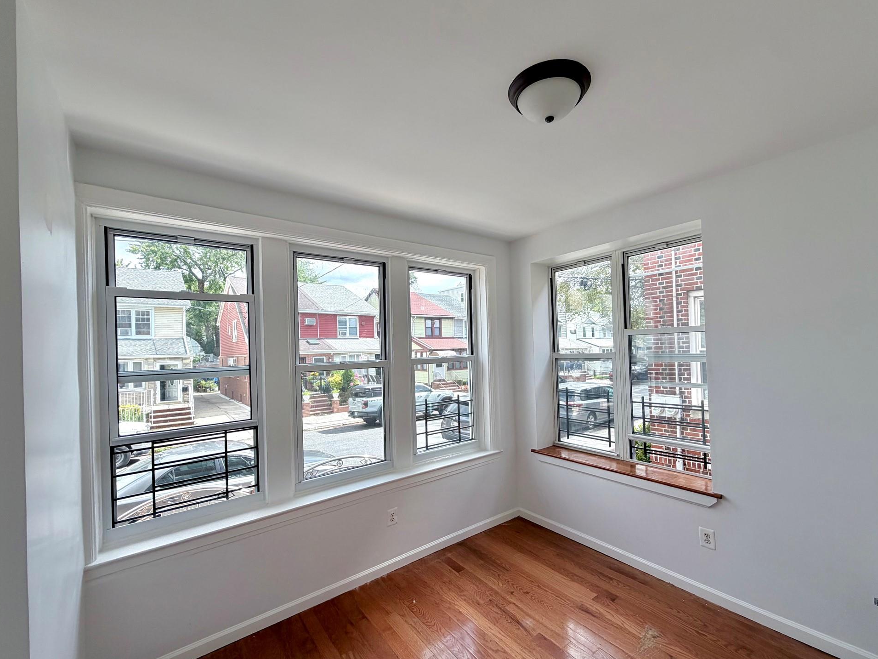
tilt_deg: +1.1
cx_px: 457
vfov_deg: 81.7
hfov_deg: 98.1
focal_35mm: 15
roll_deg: +2.1
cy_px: 345
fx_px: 381
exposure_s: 1/257
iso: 40
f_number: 2.2
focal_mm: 2.22
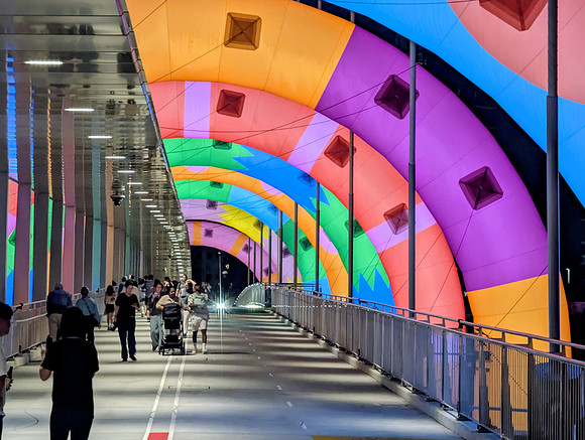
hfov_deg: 16.8
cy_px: 220
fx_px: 1981
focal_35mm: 117
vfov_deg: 12.7
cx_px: 292
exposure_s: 1/23.8
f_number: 3.5
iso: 572
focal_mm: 19
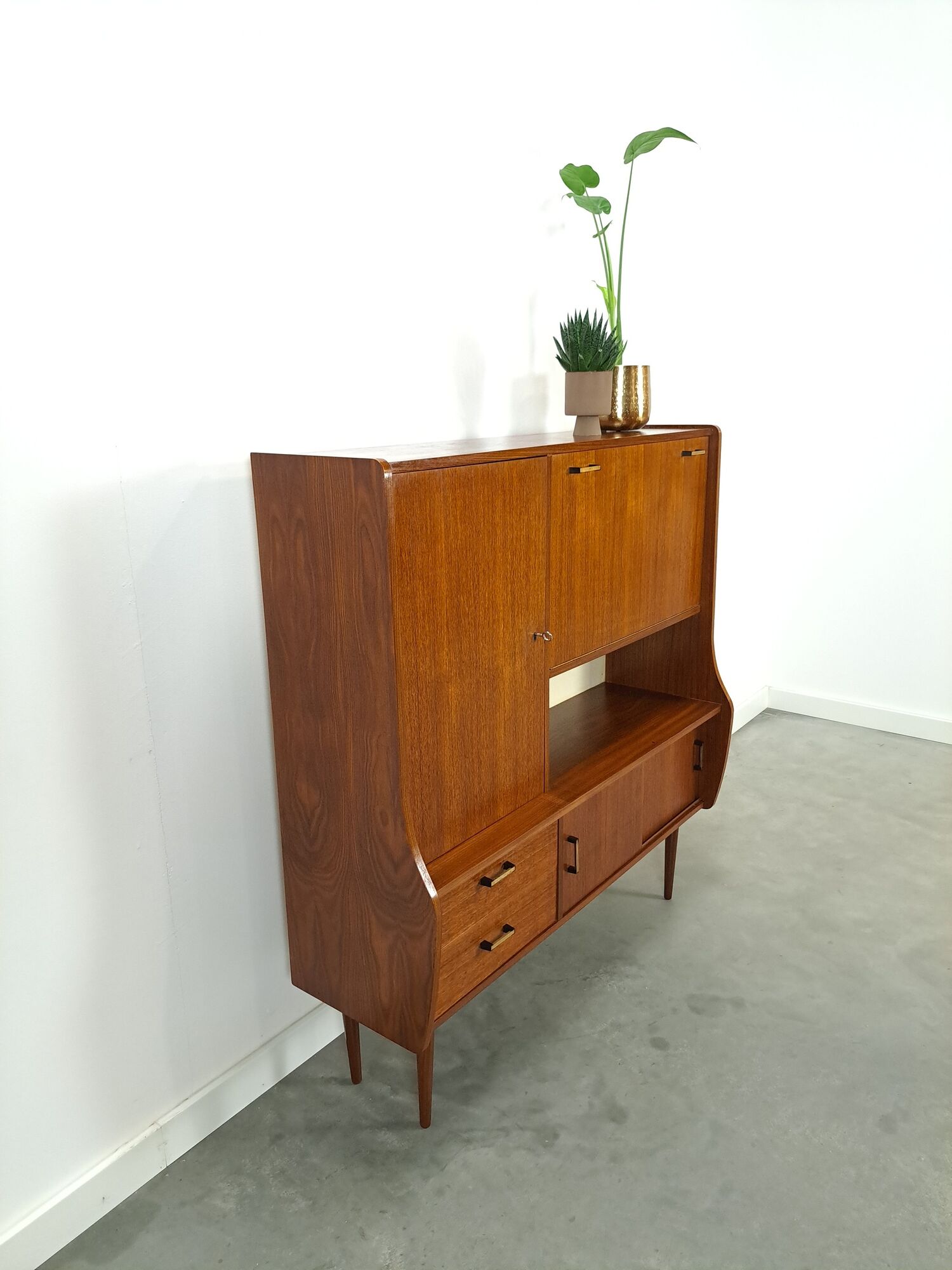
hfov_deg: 56.8
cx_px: 476
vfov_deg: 71.6
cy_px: 635
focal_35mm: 24
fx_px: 880
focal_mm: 5.23
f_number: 1.8
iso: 500
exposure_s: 1/50
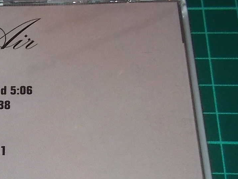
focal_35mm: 92
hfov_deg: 19.7
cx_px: -66
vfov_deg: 15.5
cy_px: 215
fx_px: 633
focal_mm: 4.1
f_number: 3.3
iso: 200
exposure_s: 1/30
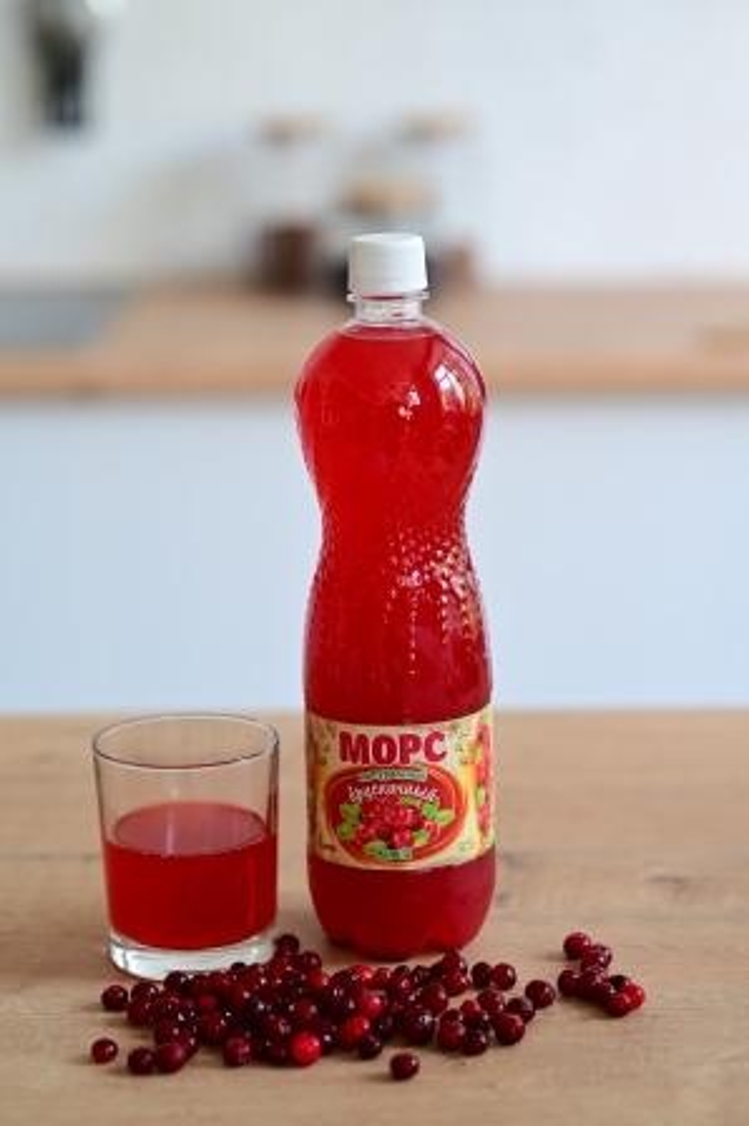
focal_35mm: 85
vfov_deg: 23.9
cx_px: 374
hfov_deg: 16.0
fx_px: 2657
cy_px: 563
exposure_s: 1/250
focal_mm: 85
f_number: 3.5
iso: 1000
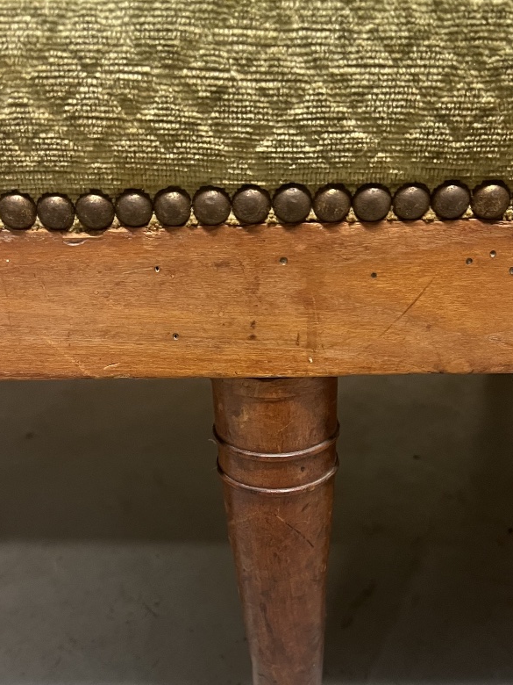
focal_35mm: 40
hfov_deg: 36.0
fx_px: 790
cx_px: 260
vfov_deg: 45.9
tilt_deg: -28.6
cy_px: 468
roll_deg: +0.3
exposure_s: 1/50
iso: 320
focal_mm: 5.1
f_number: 1.6
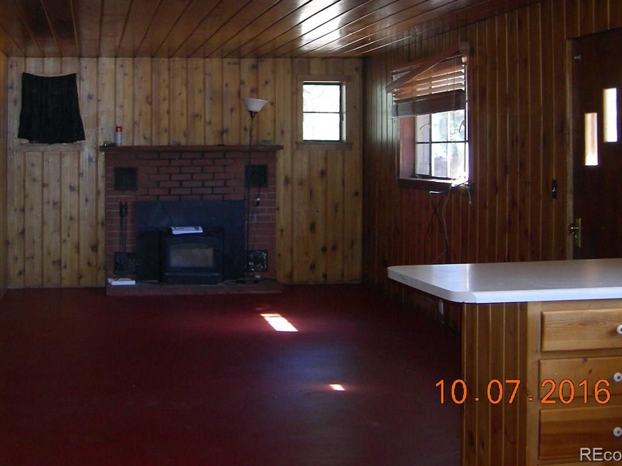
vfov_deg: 25.7
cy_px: 105
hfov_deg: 34.0
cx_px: 194
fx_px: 1006
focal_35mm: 56
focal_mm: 7.5
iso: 196
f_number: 2.7
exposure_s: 1/60.1
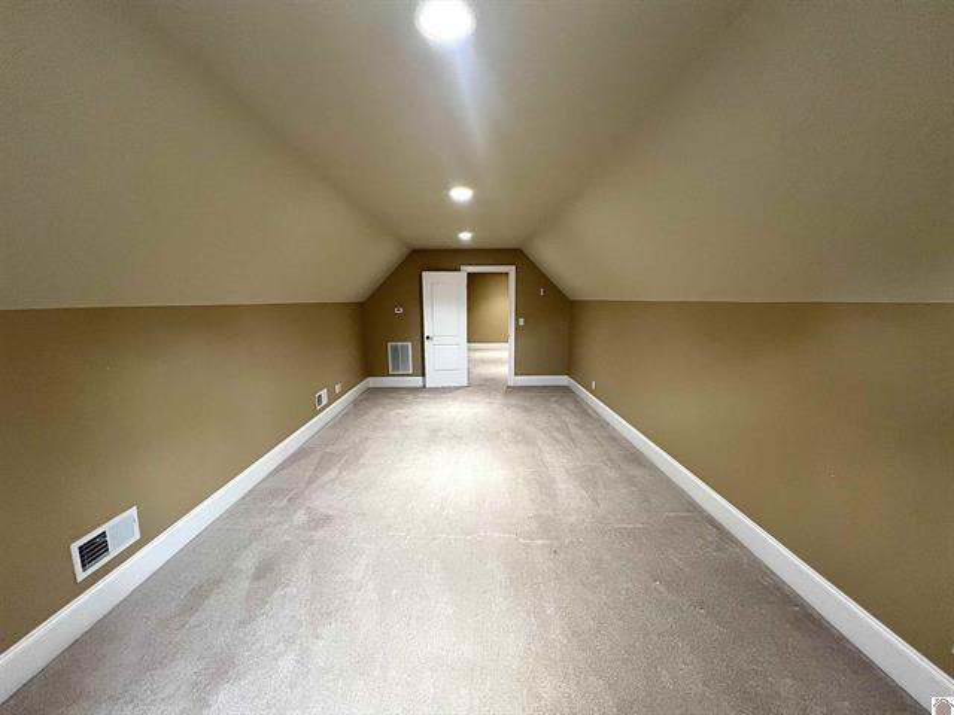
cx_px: 477
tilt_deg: -8.9
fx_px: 358
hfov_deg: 106.2
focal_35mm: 13
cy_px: 358
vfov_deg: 89.9
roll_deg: +0.5
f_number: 1.8
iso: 320
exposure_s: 1/60
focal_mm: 1.57
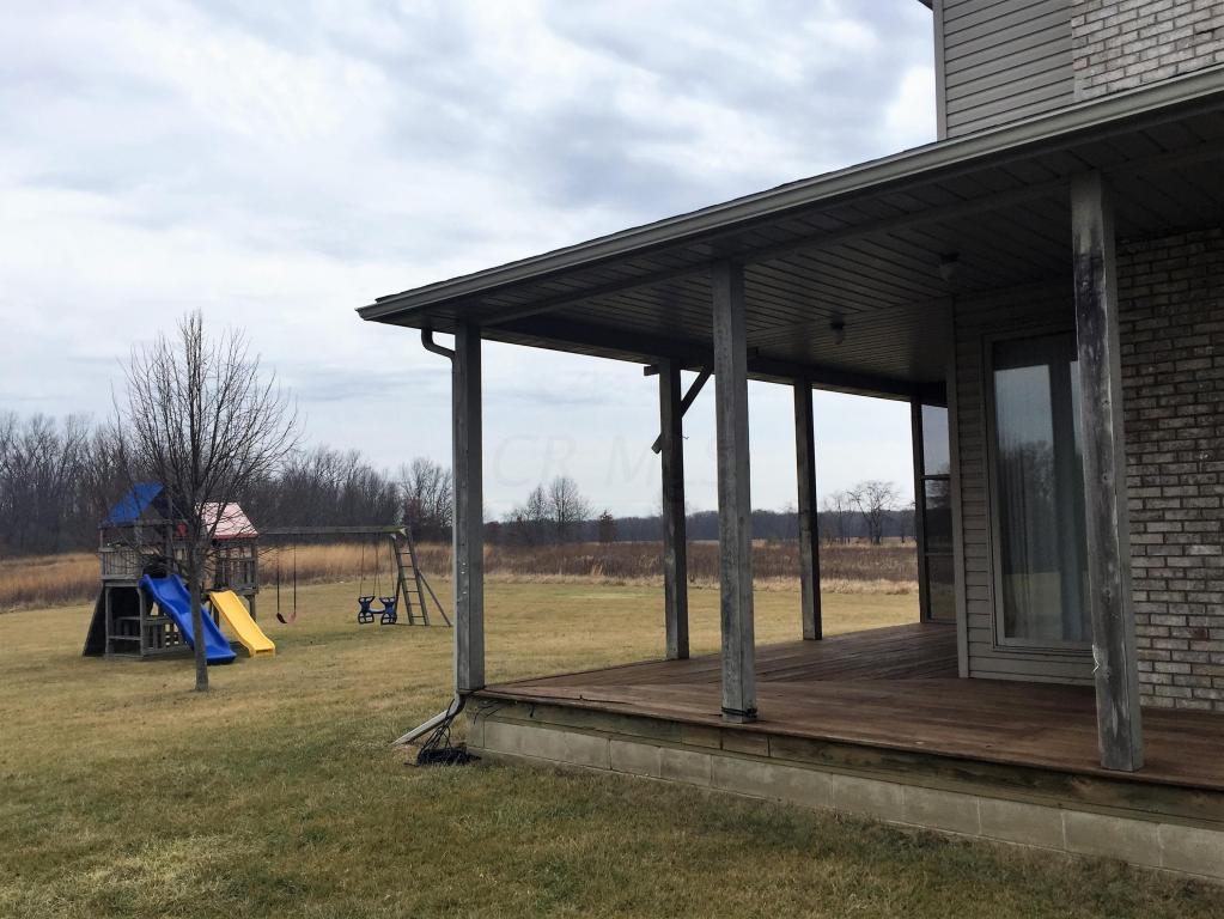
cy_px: 460
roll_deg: -1.6
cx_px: 612
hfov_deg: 61.6
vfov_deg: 48.3
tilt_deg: +4.7
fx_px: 1026
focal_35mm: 29
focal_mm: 4.15
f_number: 2.2
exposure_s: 1/879
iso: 32
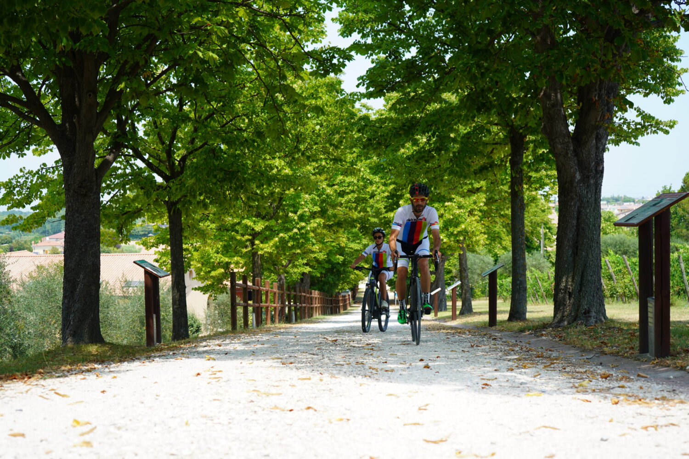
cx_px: 344
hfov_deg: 39.6
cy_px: 230
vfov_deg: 27.0
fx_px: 957
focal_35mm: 50
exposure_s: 1/250
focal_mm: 50
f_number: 5.6
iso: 100
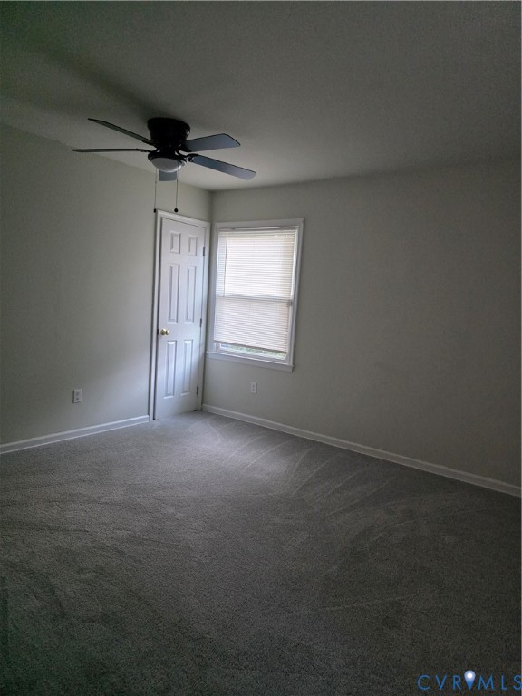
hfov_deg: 58.9
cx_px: 261
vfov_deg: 73.9
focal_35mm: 23
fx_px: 462
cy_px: 348
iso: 2500
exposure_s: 1/120
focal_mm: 6.3
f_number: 1.7
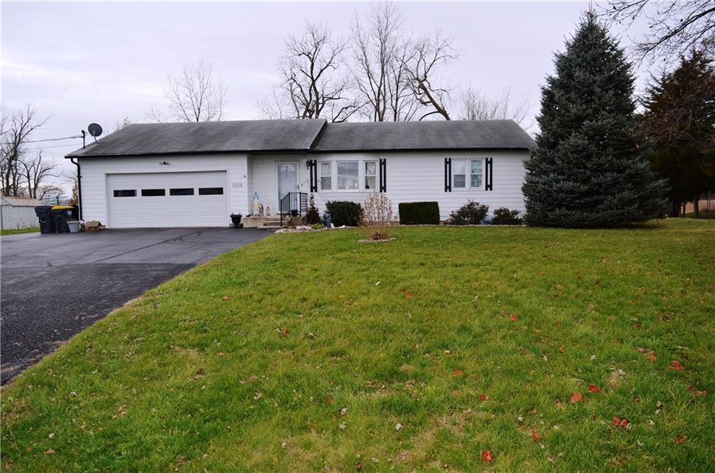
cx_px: 358
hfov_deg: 67.5
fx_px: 535
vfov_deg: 47.7
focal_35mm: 27
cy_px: 236
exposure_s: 1/250
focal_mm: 18
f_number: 5.6
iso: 100
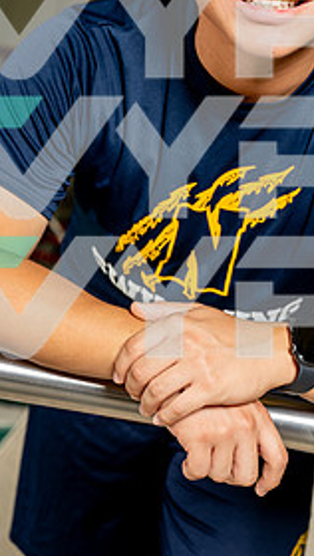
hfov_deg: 15.3
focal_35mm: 79
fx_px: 1167
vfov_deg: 26.6
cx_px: 217
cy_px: 159
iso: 100
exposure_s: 1/250
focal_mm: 47
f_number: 4.5
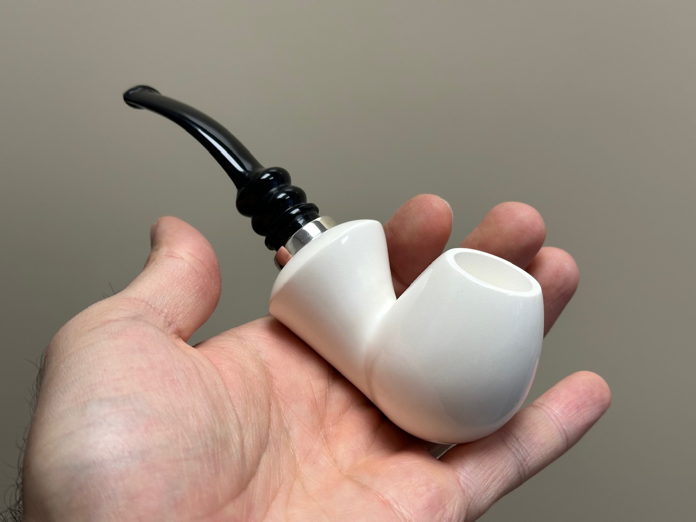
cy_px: 261
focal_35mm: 48
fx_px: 965
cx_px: 348
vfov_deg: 30.3
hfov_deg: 39.7
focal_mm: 6.86
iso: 64
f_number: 1.78
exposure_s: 1/121
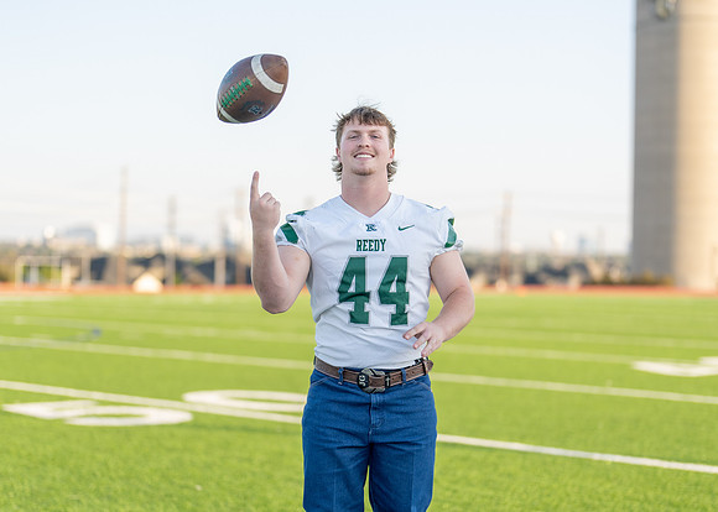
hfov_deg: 26.4
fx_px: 1529
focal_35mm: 75
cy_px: 337
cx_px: 356
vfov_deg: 19.0
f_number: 1.2
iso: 100
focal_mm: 50
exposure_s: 1/2000
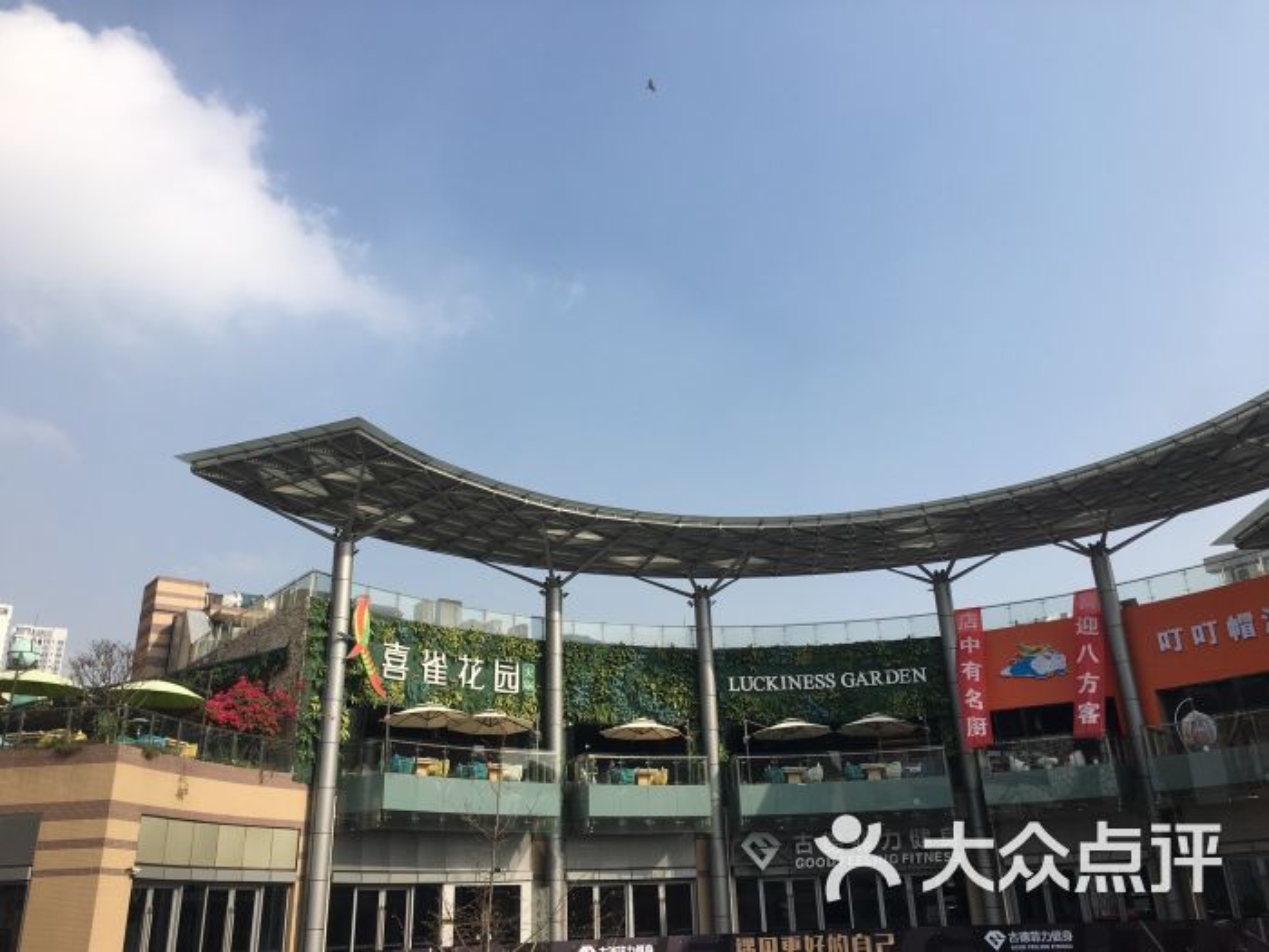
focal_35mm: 29
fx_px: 1063
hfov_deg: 61.7
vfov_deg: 48.2
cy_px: 476
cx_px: 634
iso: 25
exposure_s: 1/1637
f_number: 2.2
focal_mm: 4.15
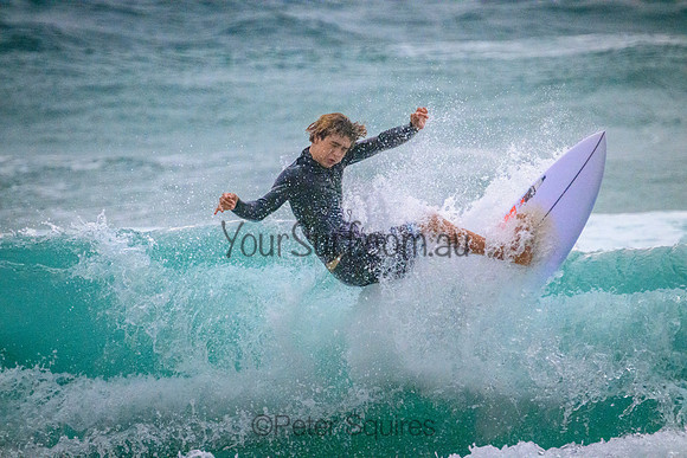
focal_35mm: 800
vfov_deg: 1.7
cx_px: 344
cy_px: 229
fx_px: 15270
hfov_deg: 2.6
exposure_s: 1/2000
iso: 14400
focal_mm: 800
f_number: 11
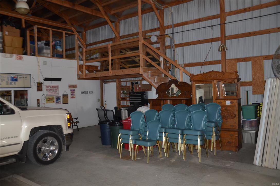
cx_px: 140
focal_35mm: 27
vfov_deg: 47.7
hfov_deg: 67.5
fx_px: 210
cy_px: 93
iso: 800
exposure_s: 1/60
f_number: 3.5
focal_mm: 18
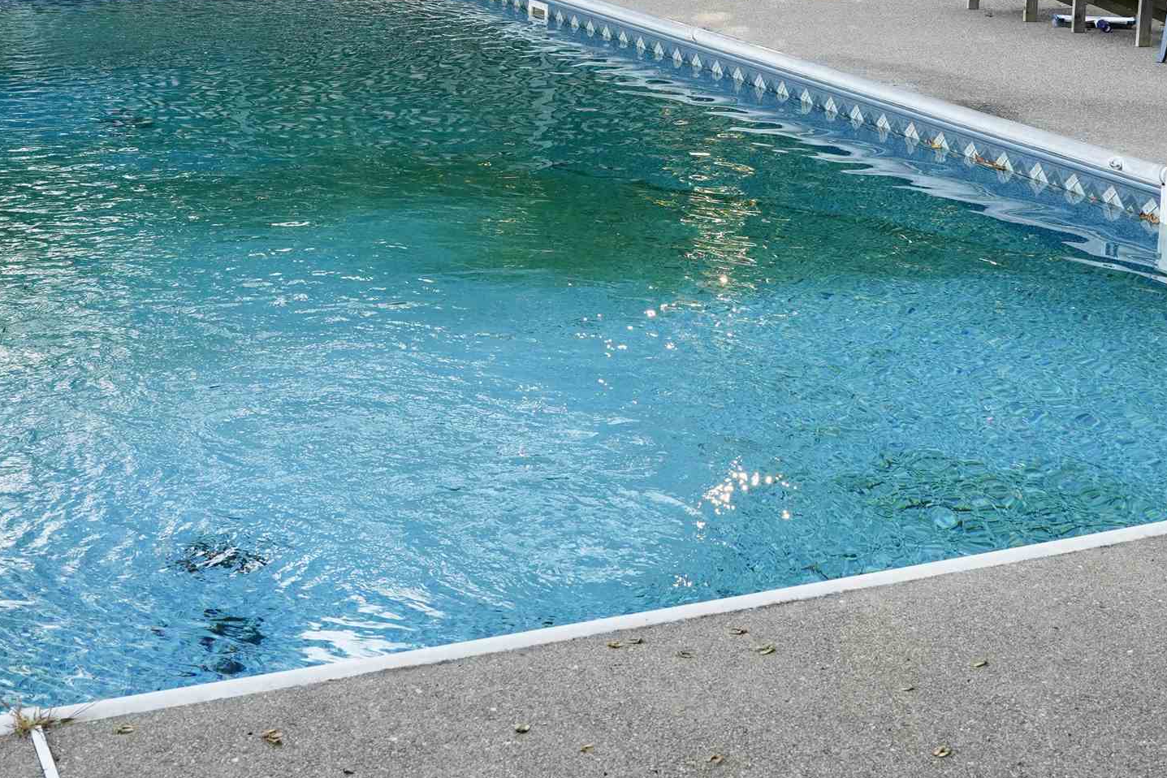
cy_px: 41
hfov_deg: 32.3
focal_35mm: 62
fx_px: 2010
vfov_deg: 21.3
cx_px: 685
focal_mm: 29
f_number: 8
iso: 1250
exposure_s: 1/250
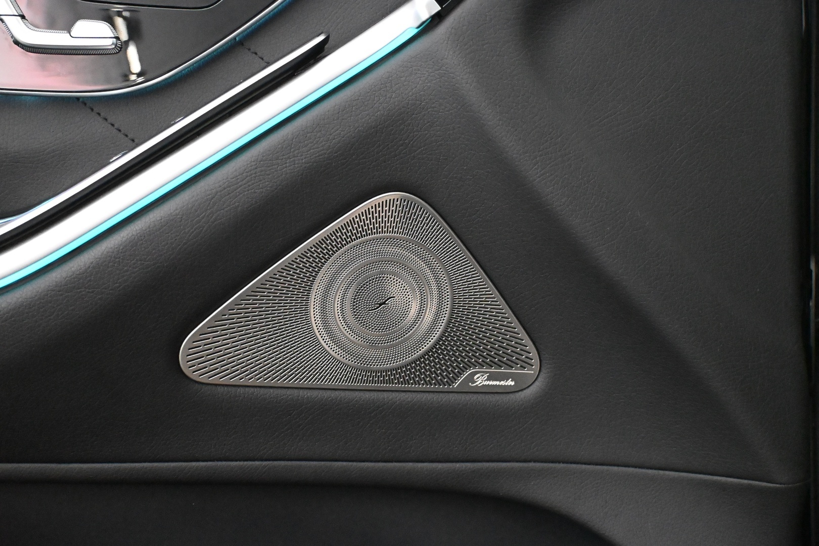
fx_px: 1109
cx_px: 410
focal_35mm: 49
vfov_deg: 27.7
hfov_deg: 40.5
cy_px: 273
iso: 12800
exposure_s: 1/60
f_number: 5
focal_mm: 32.5
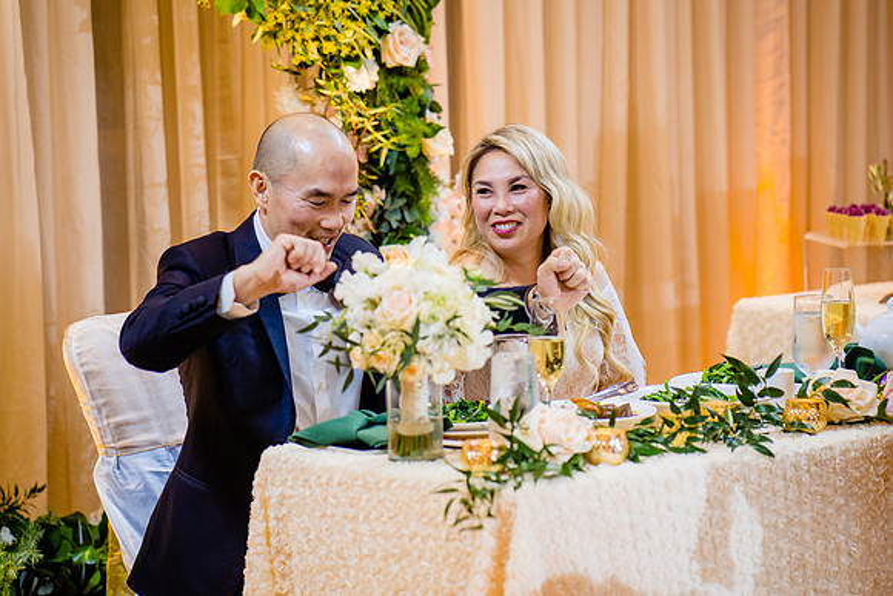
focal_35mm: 109
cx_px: 412
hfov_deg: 18.8
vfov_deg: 12.6
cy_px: 276
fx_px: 2701
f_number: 2.5
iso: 1250
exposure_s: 1/200
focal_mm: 85
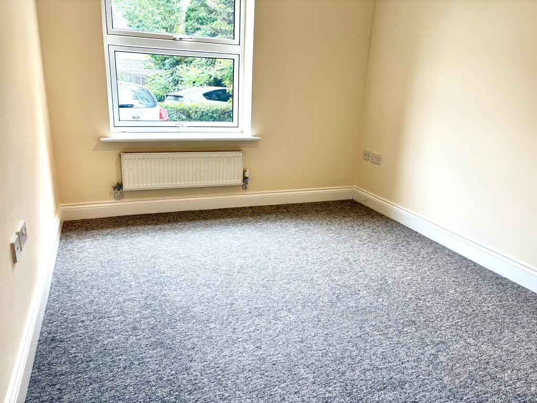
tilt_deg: -17.3
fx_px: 403
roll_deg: -2.6
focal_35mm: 26
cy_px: 202
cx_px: 268
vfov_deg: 53.1
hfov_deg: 67.3
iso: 32
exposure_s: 1/121
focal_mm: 5.96
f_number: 1.6
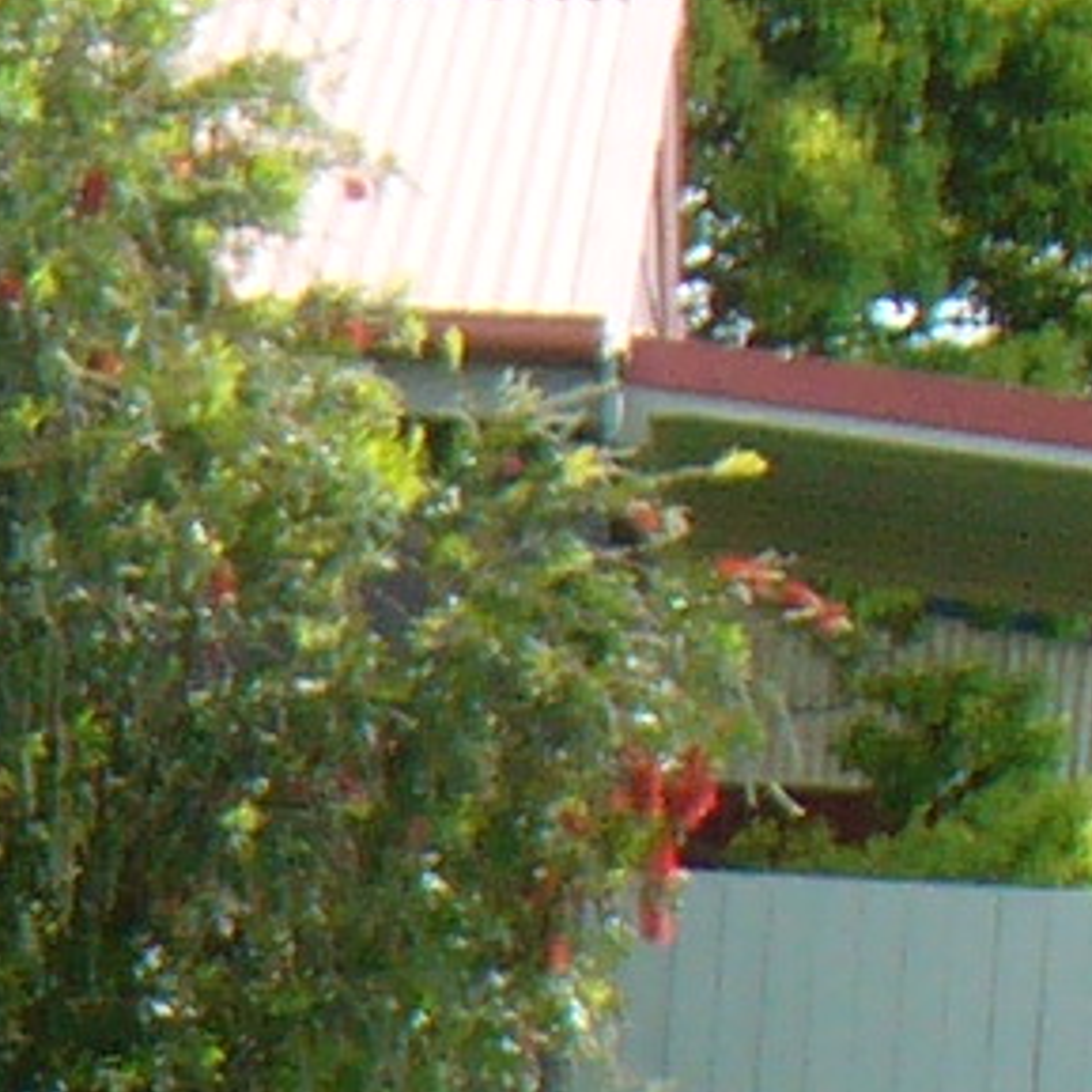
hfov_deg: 5.4
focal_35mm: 290
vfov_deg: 6.0
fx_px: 10350
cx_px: -2932
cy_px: 1428
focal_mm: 6.1
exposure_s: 1/125
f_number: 5.6
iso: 80
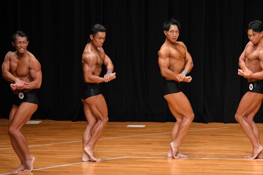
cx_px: 132
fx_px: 1972
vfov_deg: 5.1
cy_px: 88
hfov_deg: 7.6
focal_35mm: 270
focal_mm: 180
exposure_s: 1/400
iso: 4000
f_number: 5.6
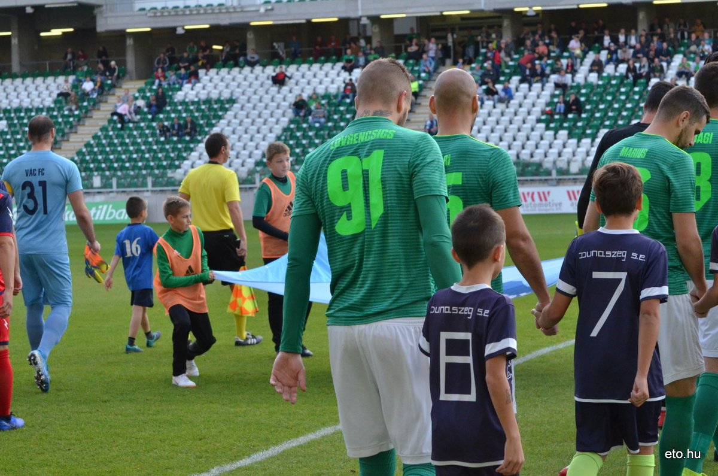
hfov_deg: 19.5
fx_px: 2090
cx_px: 359
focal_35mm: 105
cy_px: 238
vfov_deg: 13.0
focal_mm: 70
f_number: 7.1
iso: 2000
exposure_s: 1/800
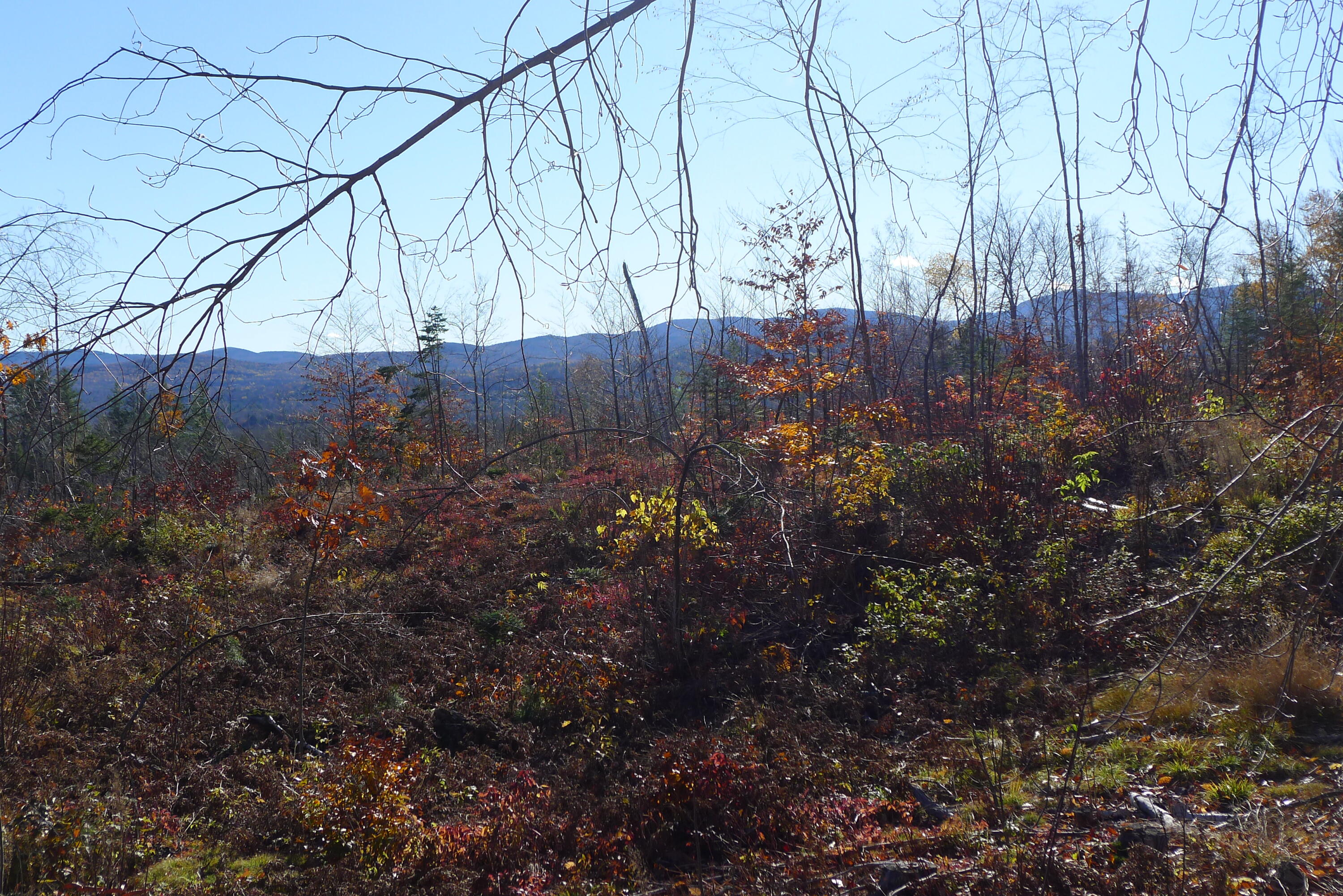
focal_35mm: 40
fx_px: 1493
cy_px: 448
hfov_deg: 48.4
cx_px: 672
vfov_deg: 33.4
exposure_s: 1/800
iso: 80
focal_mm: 8.5
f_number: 4
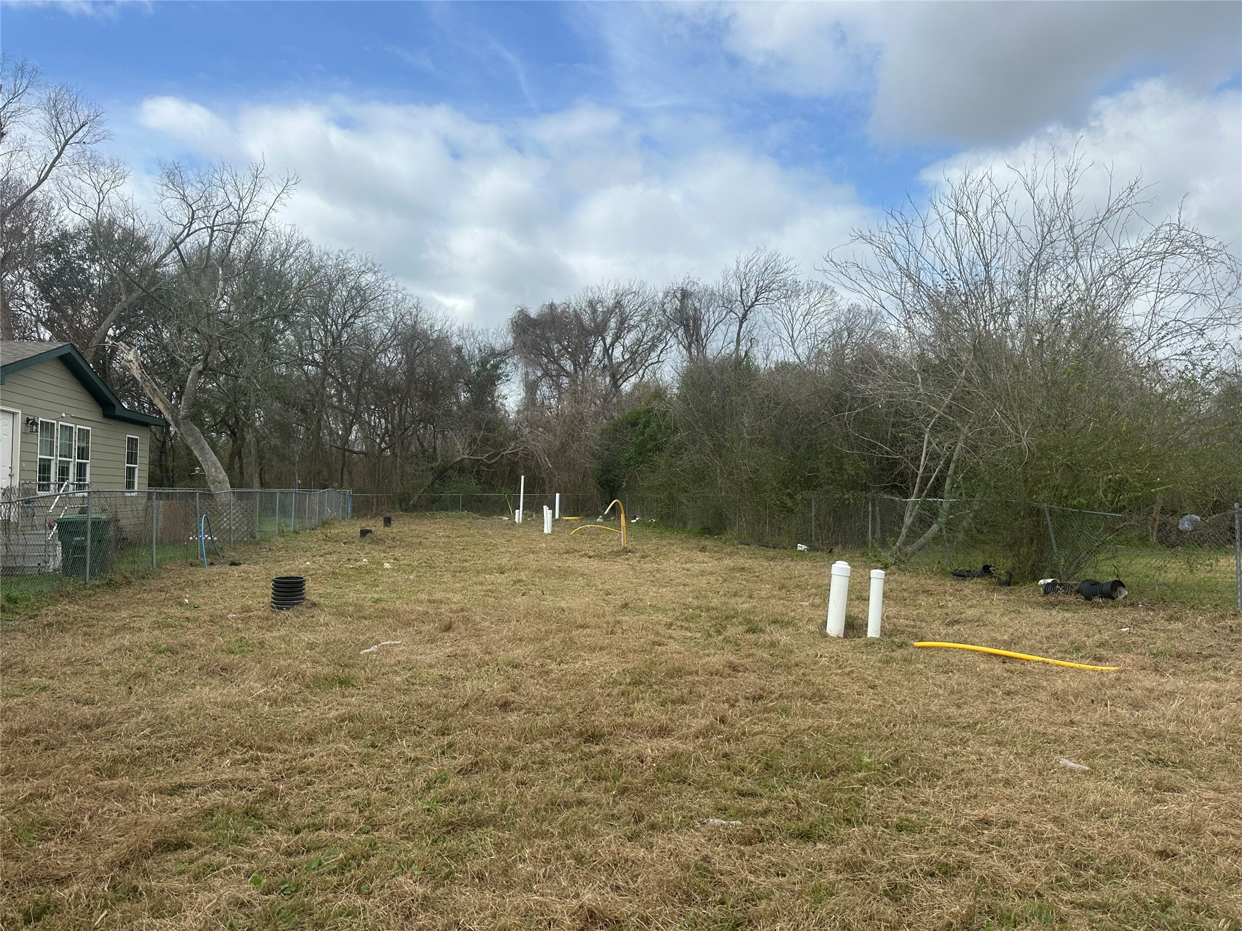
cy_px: 466
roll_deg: -1.2
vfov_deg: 56.8
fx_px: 861
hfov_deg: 71.6
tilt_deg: +1.7
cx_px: 621
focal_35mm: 24
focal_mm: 6.86
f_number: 1.78
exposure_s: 1/5263
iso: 80
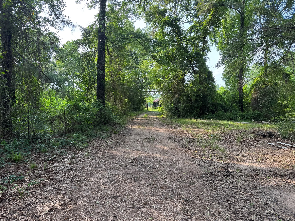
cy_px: 110
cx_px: 148
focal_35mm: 24
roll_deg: -1.1
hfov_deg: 71.6
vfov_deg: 56.8
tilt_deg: -3.1
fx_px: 205
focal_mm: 6.76
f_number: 1.78
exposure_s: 1/312
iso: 80
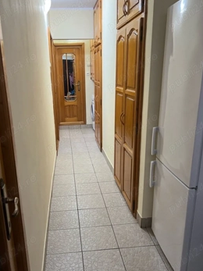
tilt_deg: -15.7
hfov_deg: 46.6
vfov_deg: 60.0
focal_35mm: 30
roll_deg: +2.9
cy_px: 142
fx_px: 235
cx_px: 87
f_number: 1.5
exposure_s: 1/50
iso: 125
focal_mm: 5.7
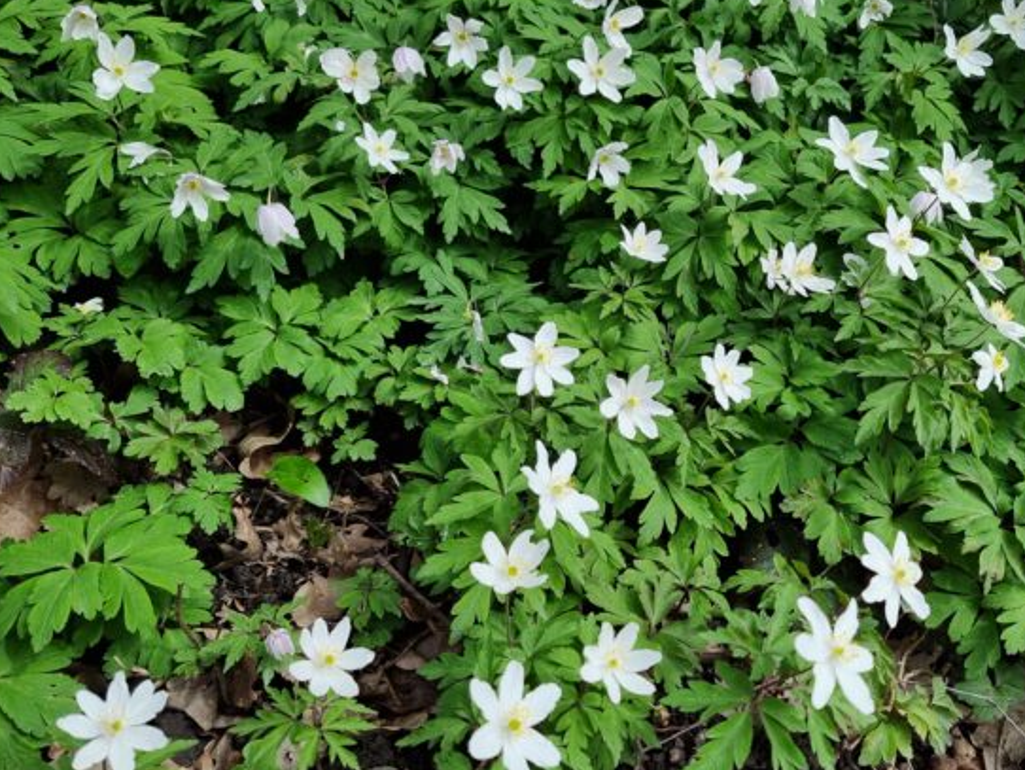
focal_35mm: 34
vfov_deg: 41.5
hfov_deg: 53.4
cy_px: 289
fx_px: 1007
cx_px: 630
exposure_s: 1/329
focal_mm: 6.7
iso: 50
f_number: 1.8
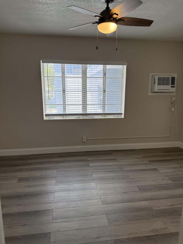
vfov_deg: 71.6
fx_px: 169
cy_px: 122
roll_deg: +0.4
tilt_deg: -9.6
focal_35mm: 24
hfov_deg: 56.8
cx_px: 92
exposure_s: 1/243
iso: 100
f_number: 1.78
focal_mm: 6.76
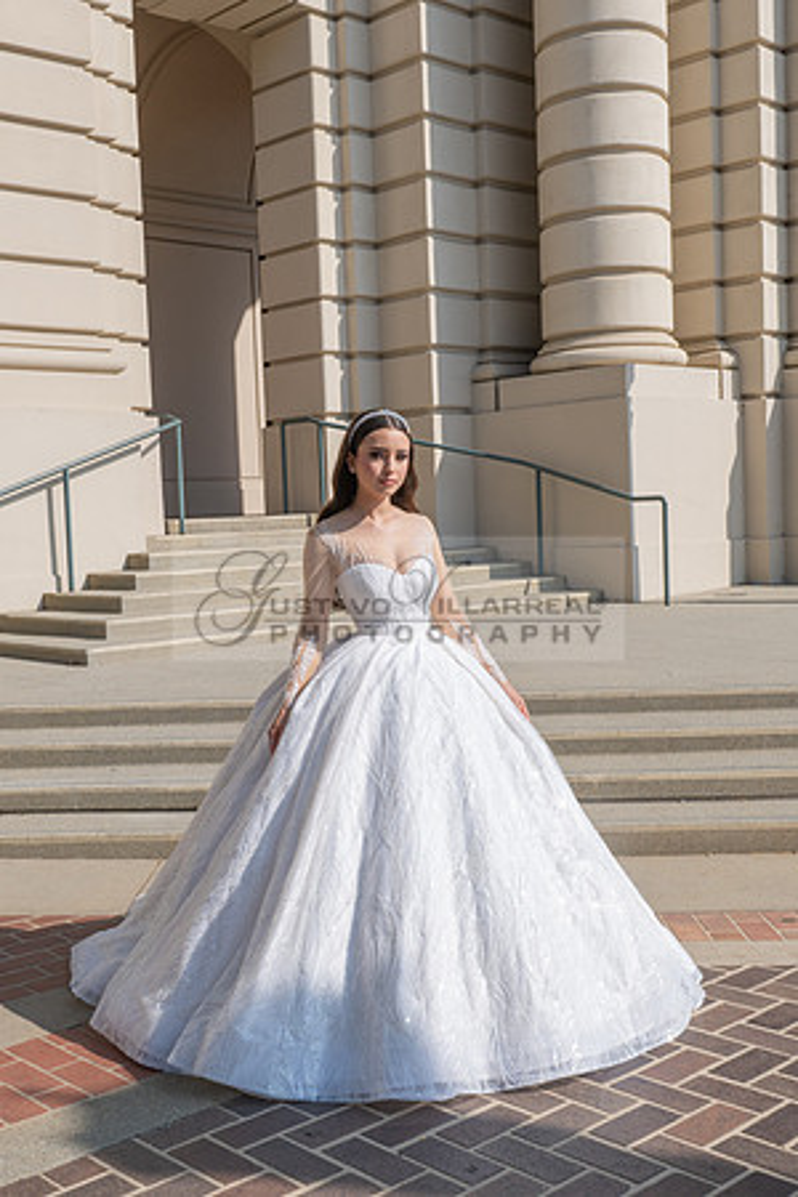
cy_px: 622
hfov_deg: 33.1
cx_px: 303
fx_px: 1338
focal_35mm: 40
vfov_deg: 48.2
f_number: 14
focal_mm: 24
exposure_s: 1/200
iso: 200
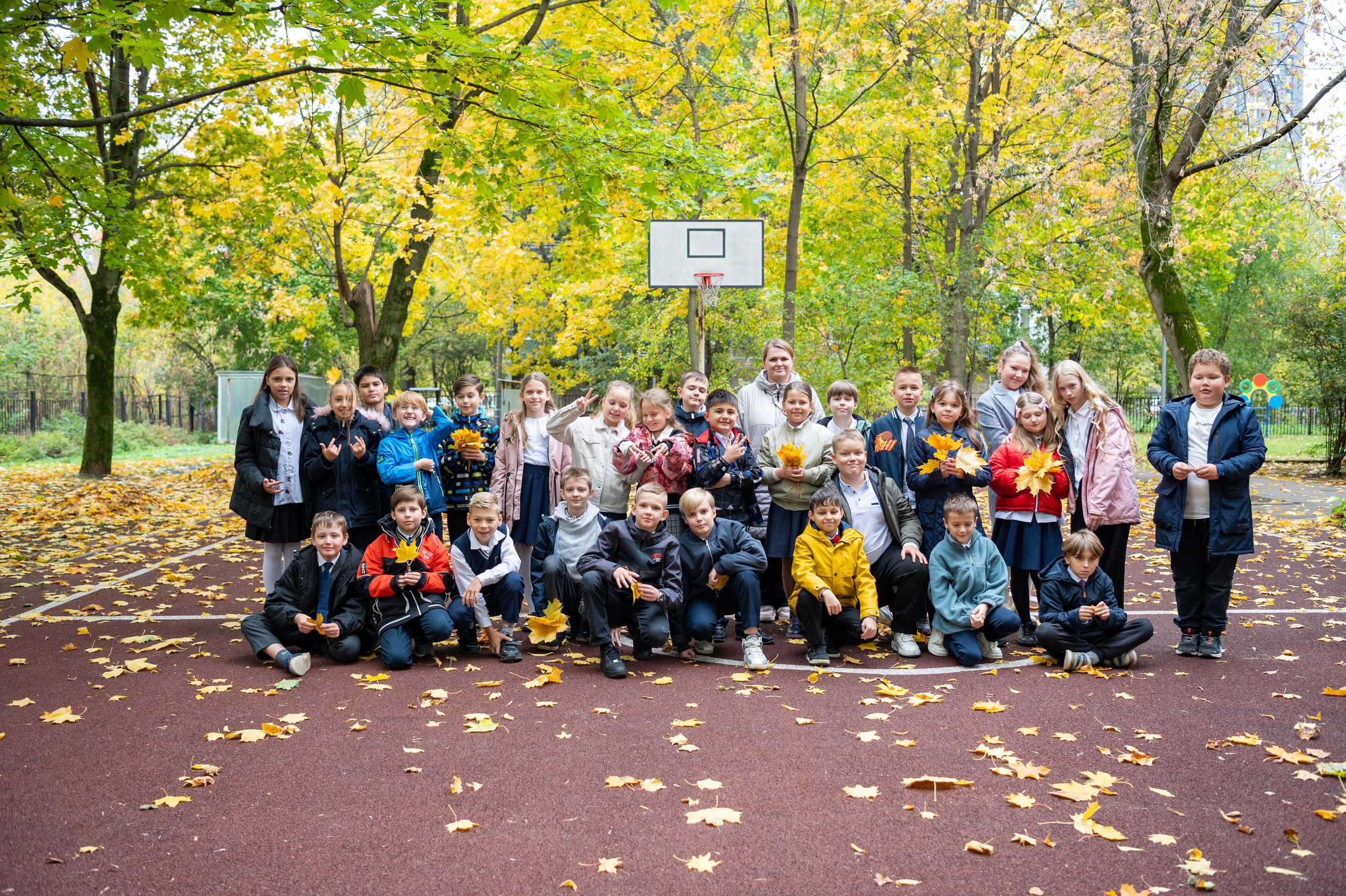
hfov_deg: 58.8
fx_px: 1196
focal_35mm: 32
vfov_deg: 41.1
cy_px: 448
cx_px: 673
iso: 320
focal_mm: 32
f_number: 3.2
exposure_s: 1/200
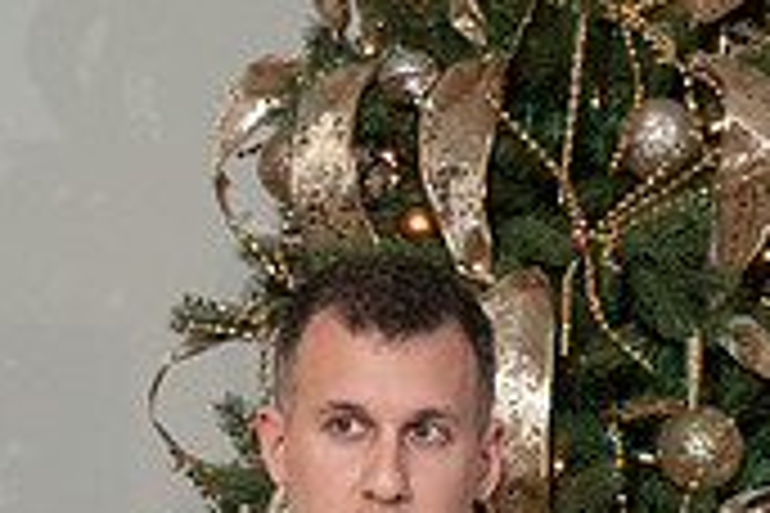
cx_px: 627
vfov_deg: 5.5
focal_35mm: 248
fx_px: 5304
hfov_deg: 8.3
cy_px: 726
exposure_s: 1/200
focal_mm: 70
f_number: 5.6
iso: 2000
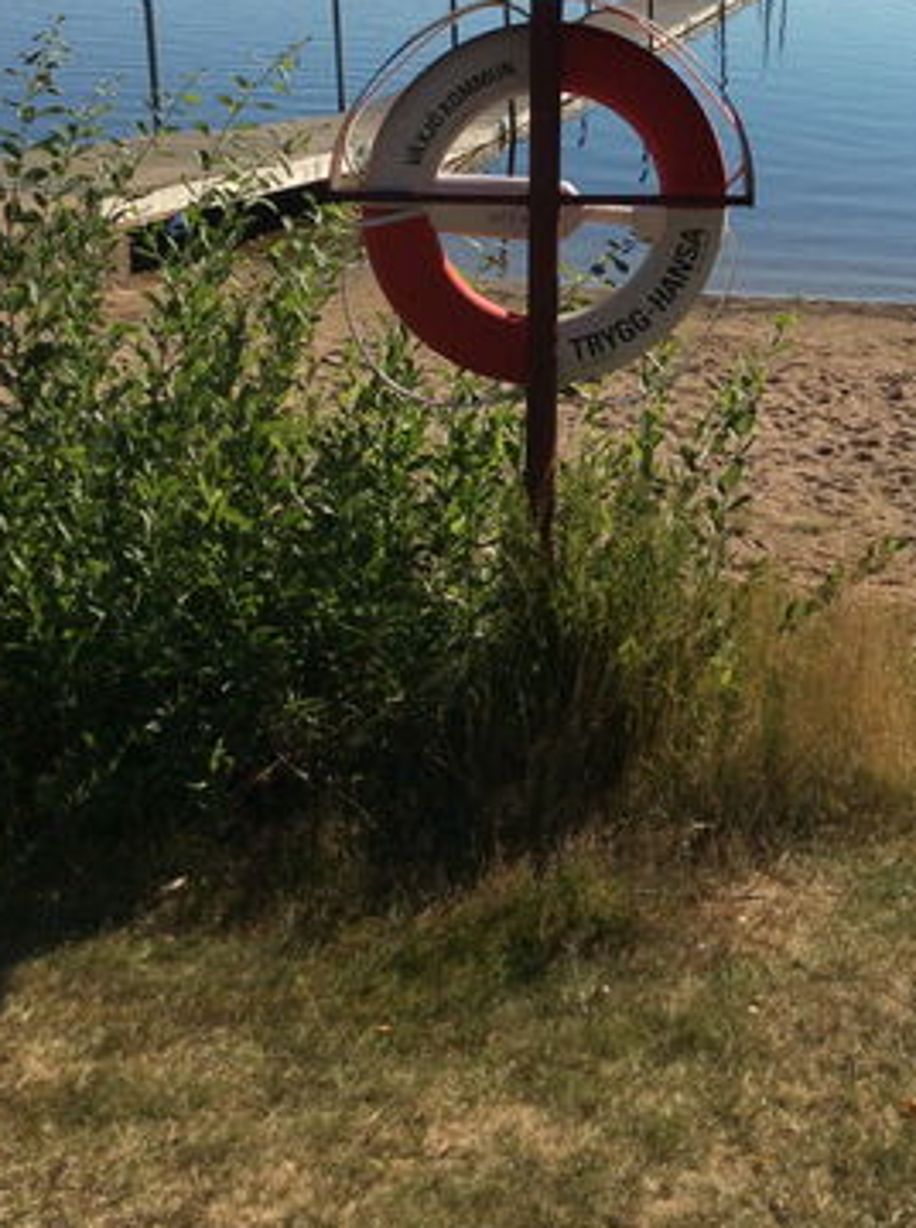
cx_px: 772
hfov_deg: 25.0
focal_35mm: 57
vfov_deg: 32.8
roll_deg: -2.3
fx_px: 2017
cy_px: 233
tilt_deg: -10.5
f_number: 2.4
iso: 32
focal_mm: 3.3
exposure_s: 1/2288
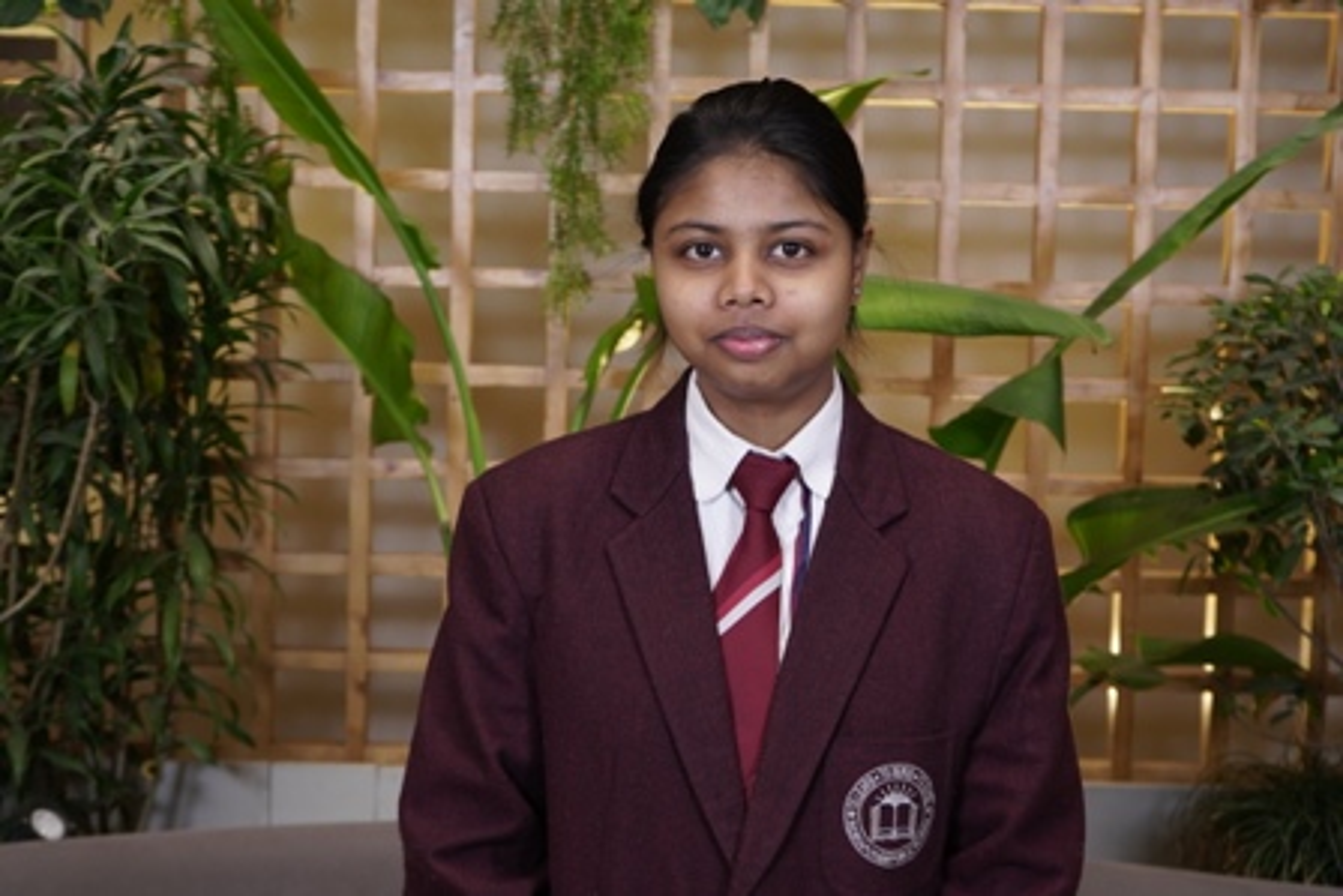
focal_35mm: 61
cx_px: 672
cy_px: 448
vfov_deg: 22.3
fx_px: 2276
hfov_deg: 32.9
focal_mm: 41
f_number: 4.5
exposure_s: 1/80
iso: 320
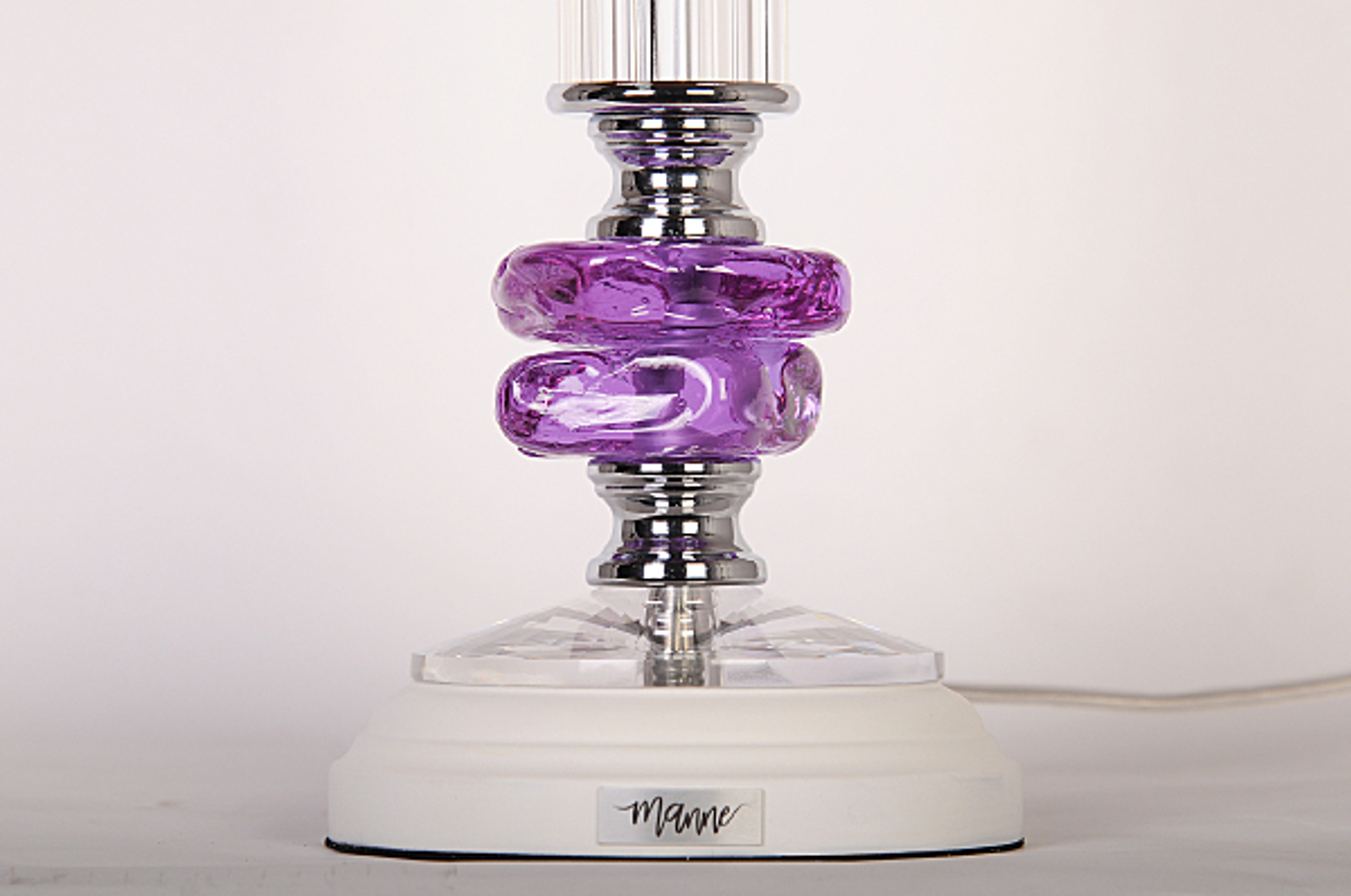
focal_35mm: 285
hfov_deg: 7.2
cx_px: 676
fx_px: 10678
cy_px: 448
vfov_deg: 4.8
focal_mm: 190
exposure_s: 1/160
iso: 160
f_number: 8
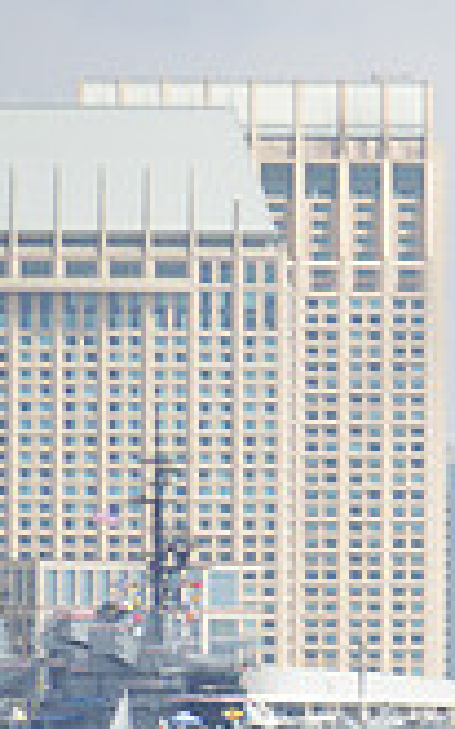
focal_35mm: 673
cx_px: 976
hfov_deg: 1.9
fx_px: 13360
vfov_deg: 3.1
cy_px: 658
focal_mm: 125
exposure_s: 1/500
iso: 110
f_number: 5.6
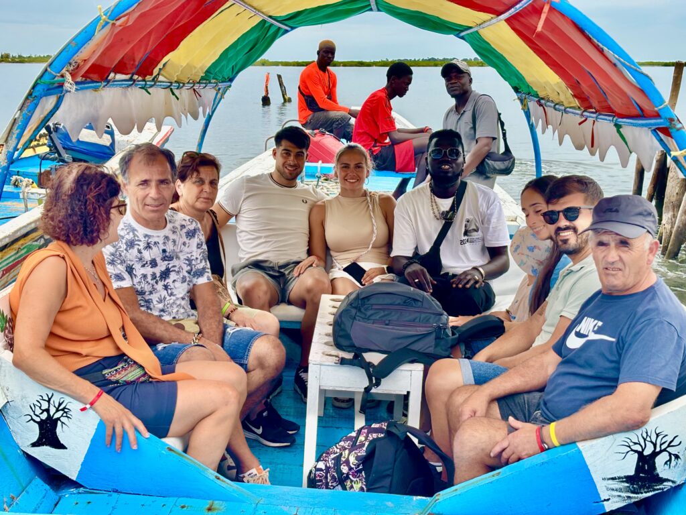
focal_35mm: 52
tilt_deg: -10.7
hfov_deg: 36.8
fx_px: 1031
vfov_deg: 28.0
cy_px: 258
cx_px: 343
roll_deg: +2.1
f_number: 1.6
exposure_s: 1/1103
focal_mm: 5.96
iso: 32
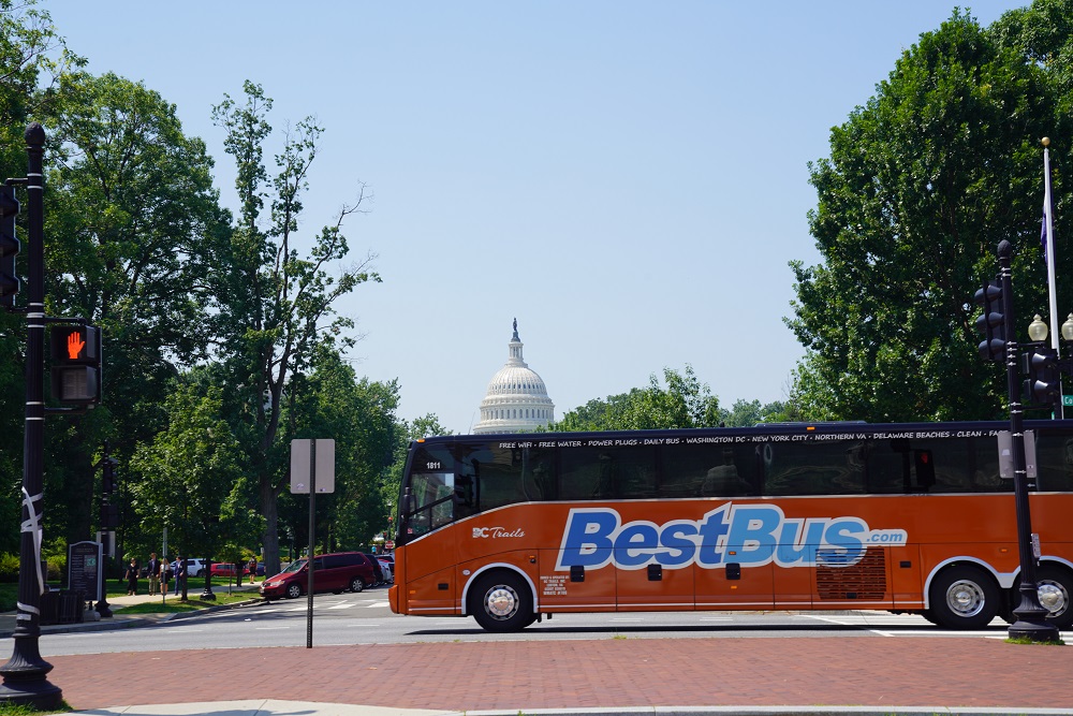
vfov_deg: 23.8
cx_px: 536
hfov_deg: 35.0
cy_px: 358
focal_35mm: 57
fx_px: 1699
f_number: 10
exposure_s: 1/160
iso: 100
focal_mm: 57
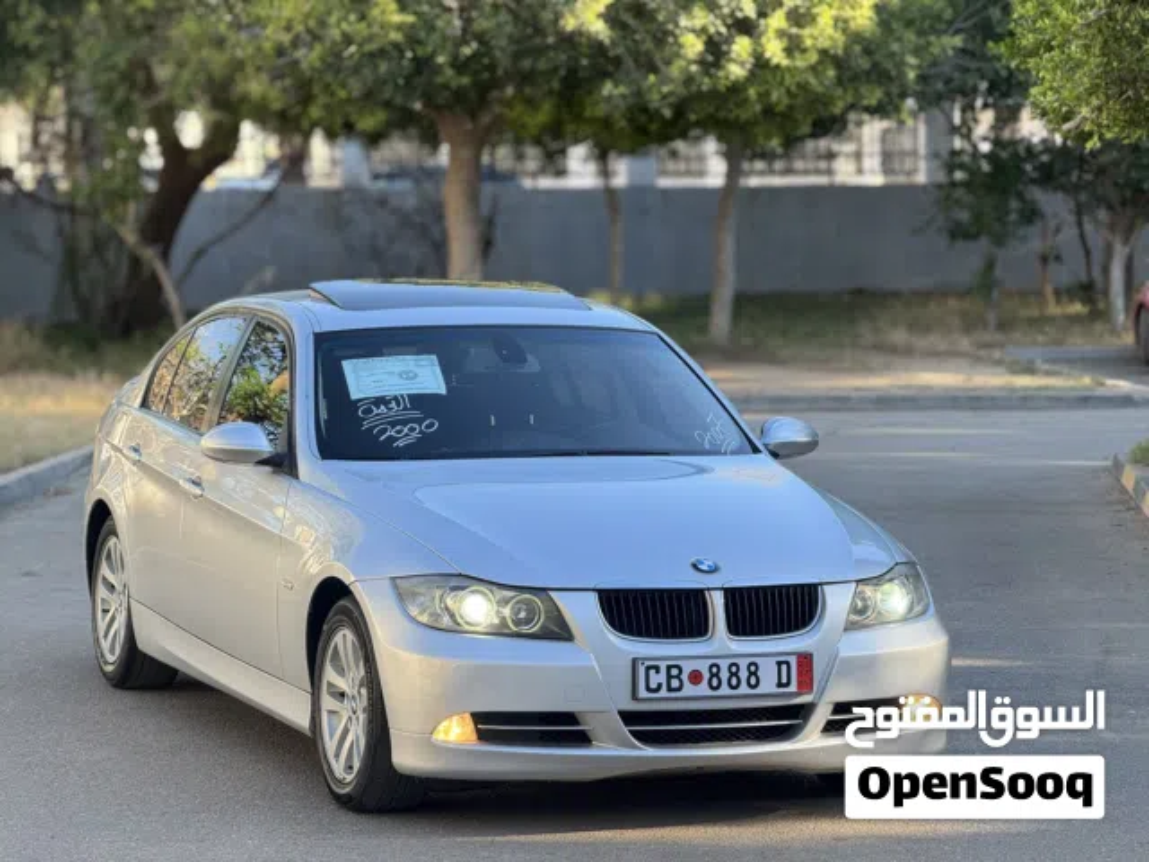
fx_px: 3983
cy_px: 431
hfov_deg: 16.4
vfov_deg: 12.3
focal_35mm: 120
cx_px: 574
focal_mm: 15.66
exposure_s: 1/137
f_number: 2.8
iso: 50
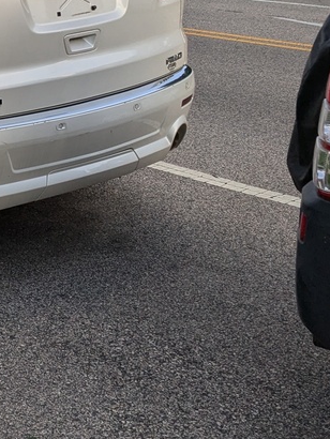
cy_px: 90
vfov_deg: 24.3
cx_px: -78
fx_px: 1003
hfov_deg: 17.7
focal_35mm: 79
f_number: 1.73
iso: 59
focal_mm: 4.38
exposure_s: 1/251
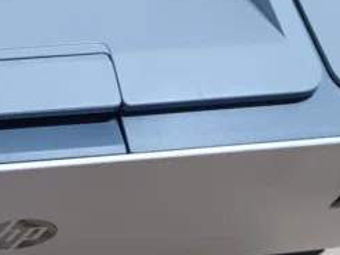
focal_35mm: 70
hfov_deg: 26.2
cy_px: 36
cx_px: -8
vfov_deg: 20.6
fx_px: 687
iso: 804
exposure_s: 1/25
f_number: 1.9
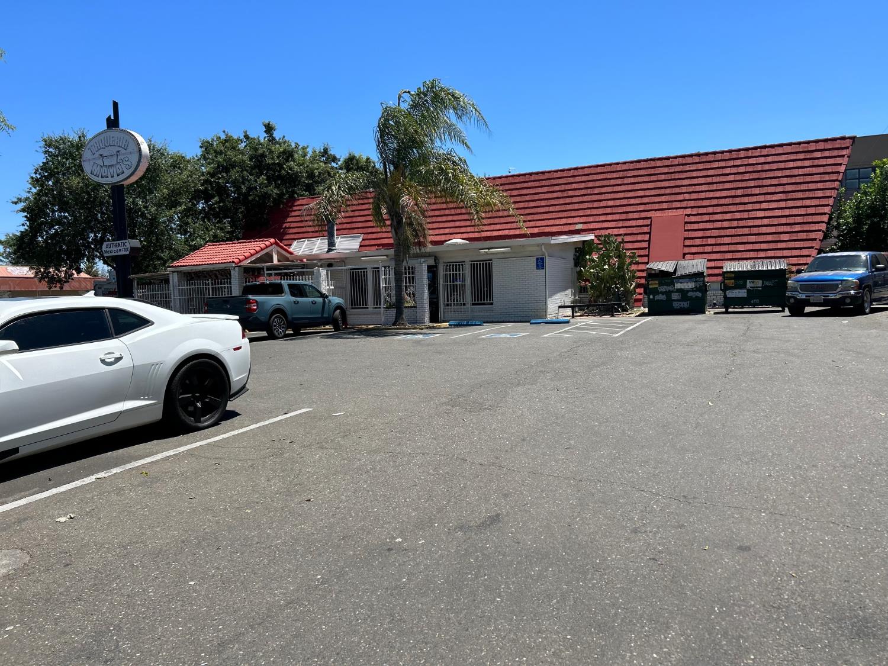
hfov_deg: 67.3
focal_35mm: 26
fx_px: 667
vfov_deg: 53.1
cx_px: 444
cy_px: 333
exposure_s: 1/3968
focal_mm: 5.7
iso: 50
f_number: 1.5
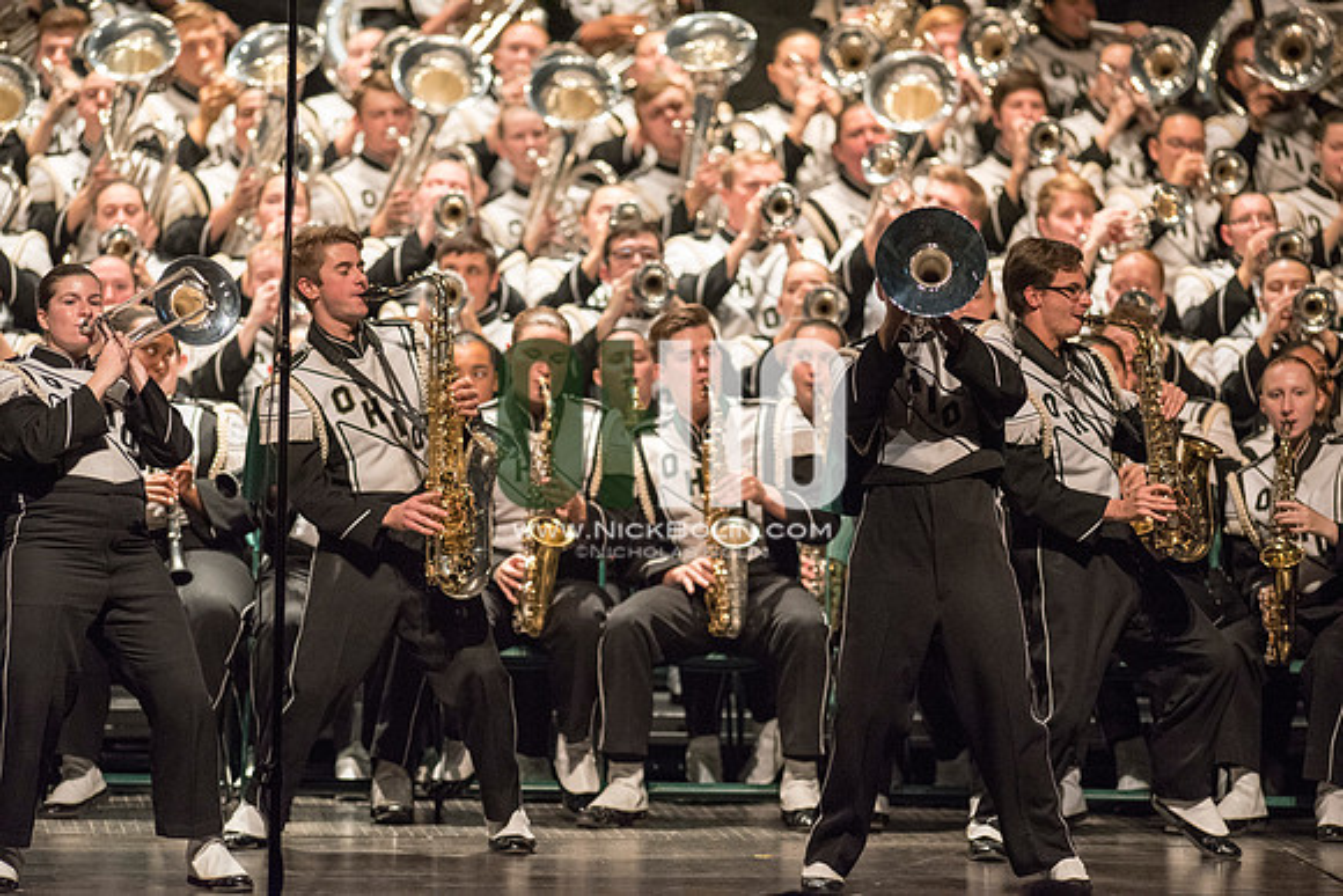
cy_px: 448
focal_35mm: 300
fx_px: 11194
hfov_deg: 6.9
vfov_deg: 4.6
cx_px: 672
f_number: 2.8
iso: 4000
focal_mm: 300
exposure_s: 1/500
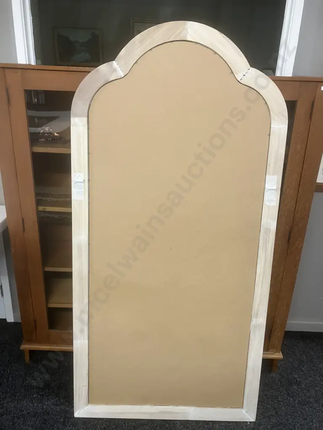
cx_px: 162
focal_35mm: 28
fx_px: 348
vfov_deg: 63.4
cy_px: 215
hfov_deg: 49.7
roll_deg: -2.5
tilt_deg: -20.6
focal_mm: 3.99
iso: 160
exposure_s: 1/50
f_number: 1.8
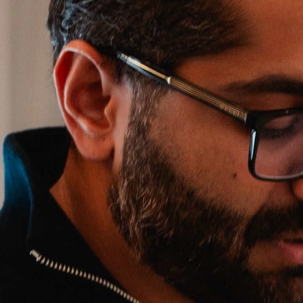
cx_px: 753
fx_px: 3044
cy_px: 595
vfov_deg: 5.6
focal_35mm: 307
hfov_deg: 5.5
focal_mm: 39.7
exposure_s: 1/50
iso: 250
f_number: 4
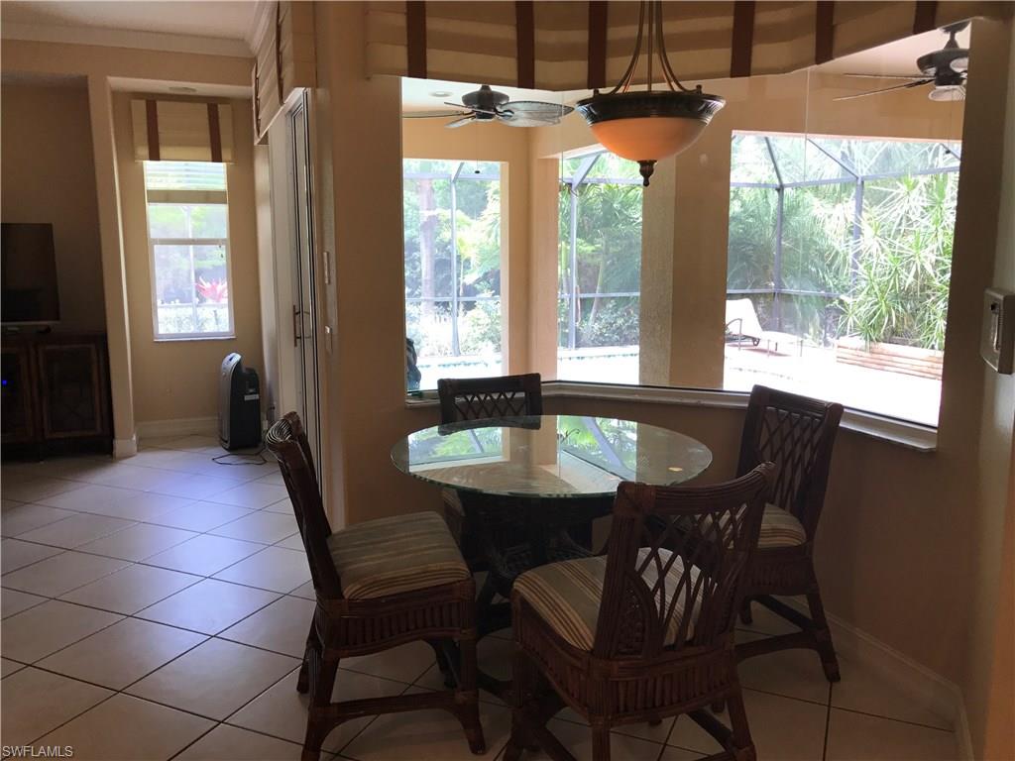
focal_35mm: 28
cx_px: 508
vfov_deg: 49.7
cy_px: 380
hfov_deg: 63.4
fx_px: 821
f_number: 1.8
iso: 32
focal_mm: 3.99
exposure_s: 1/60
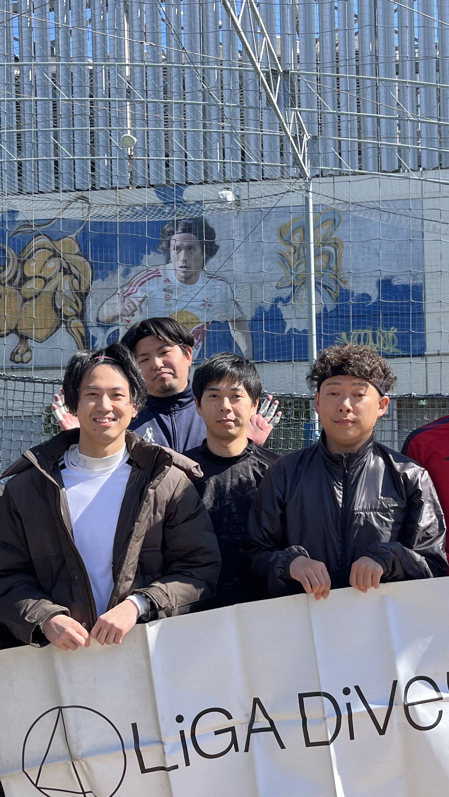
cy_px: 434
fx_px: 973
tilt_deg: +0.9
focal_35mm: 46
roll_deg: +1.9
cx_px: 299
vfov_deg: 44.5
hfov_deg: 25.8
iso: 50
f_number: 1.6
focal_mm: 5.1
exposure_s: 1/1517
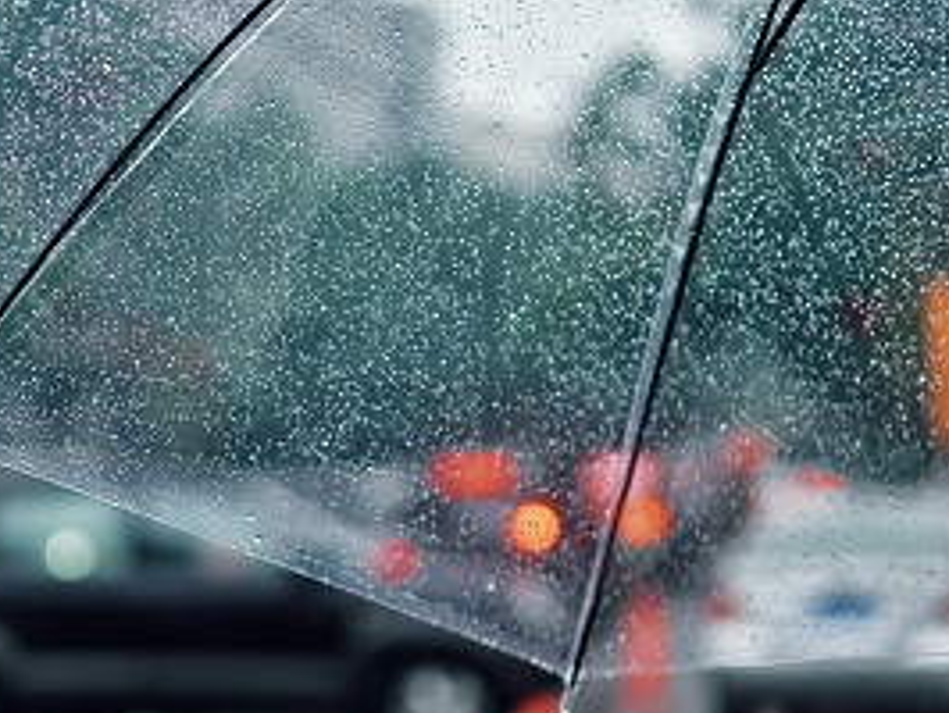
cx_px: 232
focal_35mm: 78
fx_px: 2140
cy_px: 481
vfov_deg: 18.9
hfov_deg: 24.7
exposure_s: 1/500
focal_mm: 30
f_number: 1.4
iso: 160
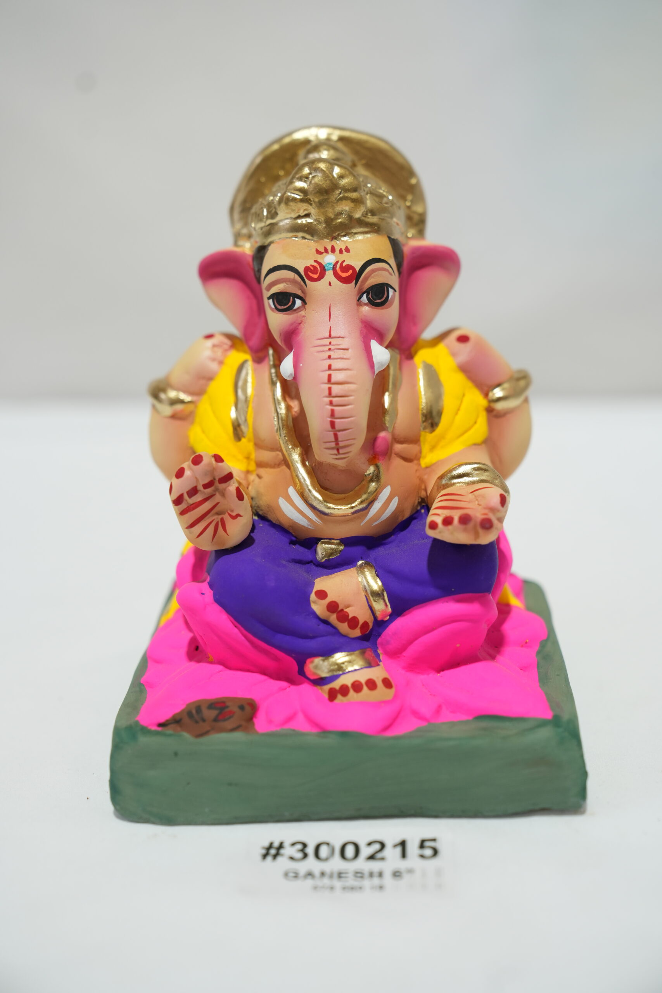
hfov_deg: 24.6
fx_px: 1517
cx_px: 331
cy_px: 496
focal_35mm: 55
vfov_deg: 36.2
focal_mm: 55
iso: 640
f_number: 3.5
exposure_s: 1/200
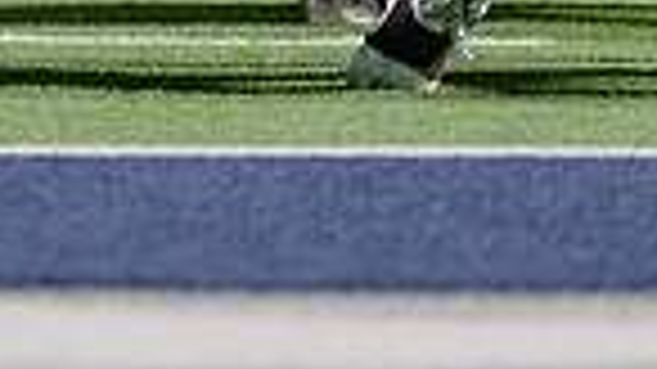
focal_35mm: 578
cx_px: -112
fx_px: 10066
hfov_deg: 3.7
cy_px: -434
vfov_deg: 2.1
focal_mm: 134
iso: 6400
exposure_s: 1/1000
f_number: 2.8
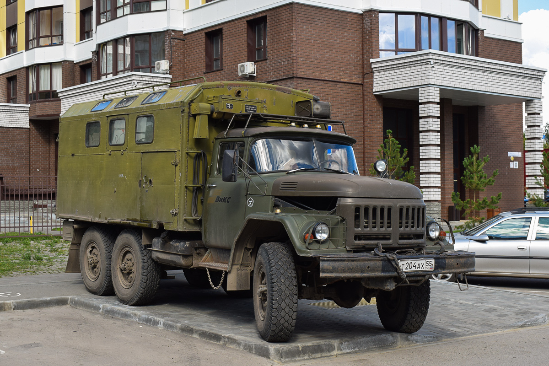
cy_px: 183
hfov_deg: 38.9
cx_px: 274
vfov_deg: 26.5
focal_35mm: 51
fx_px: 778
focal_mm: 34
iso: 250
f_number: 8
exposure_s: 1/250
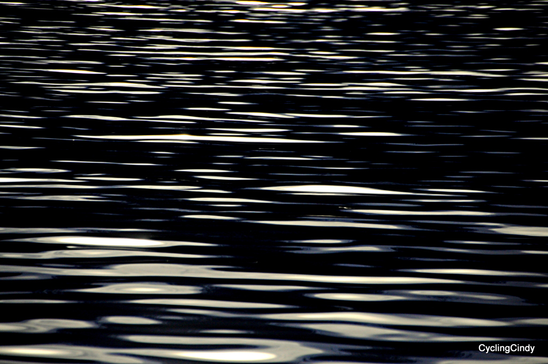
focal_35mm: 405
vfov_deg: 3.4
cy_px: 182
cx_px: 274
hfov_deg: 5.1
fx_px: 6157
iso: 500
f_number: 6.3
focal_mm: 270
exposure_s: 1/4000
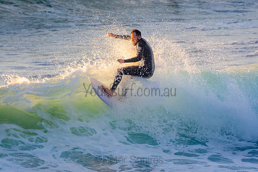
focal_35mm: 621
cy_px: 86
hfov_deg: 3.3
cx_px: 129
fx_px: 4454
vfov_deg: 2.2
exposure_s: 1/1000
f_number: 5.6
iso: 500
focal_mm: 400
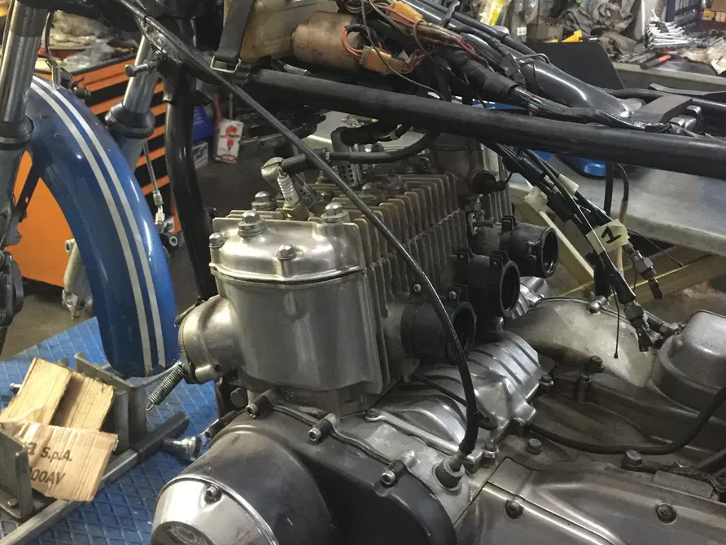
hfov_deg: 47.7
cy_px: 187
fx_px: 818
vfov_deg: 36.5
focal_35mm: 39
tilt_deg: -20.6
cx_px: 317
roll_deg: -0.6
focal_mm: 4.15
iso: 200
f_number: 2.2
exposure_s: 1/8
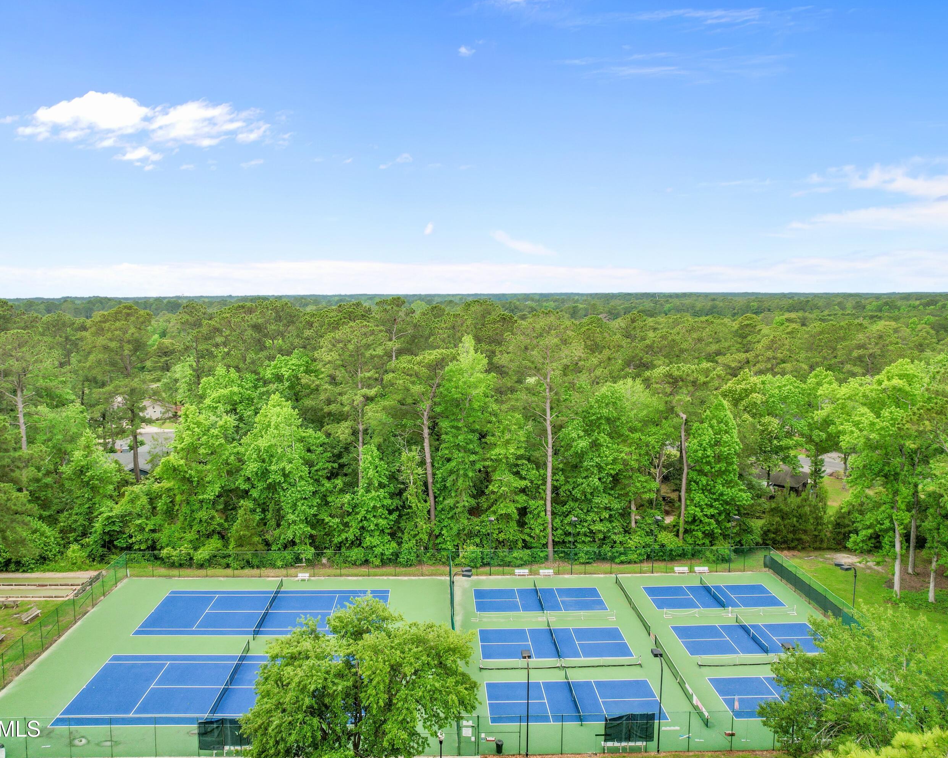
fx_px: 701
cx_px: 451
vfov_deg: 56.8
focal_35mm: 25
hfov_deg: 68.1
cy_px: 382
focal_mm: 8.38
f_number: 2.8
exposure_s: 1/180
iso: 100
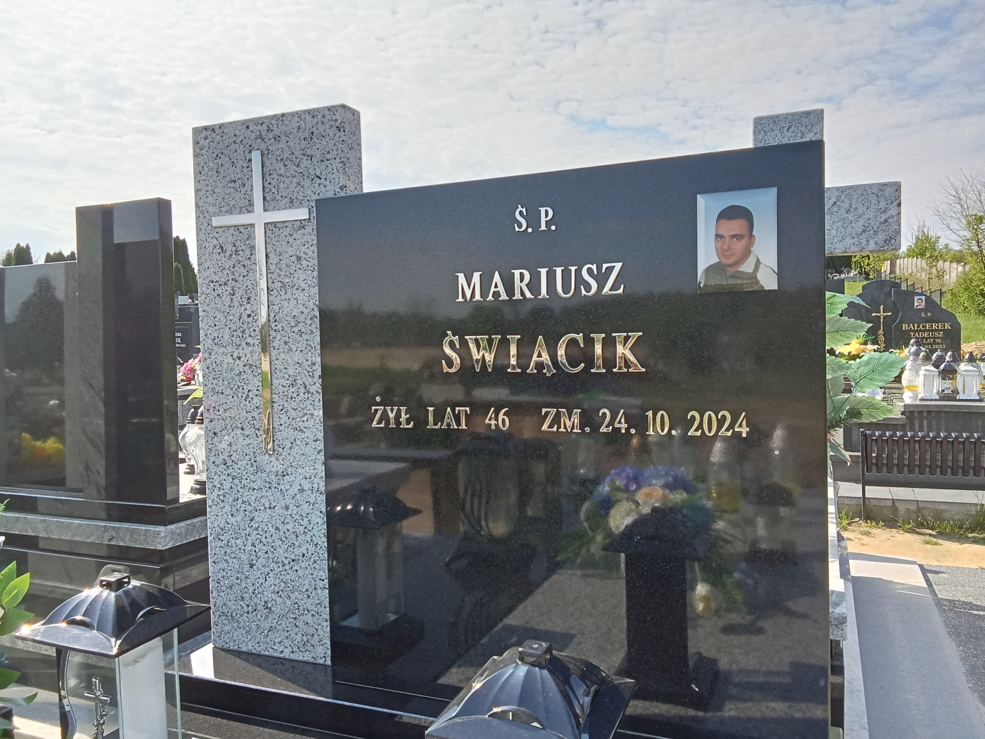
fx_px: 768
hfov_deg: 65.3
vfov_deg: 51.4
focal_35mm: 27
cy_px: 370
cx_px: 492
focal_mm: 2.79
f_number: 2
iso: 100
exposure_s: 1/820
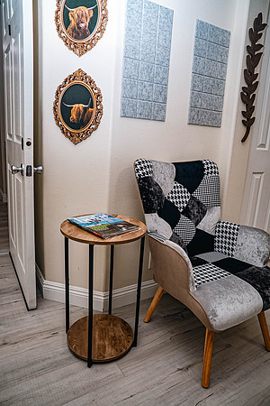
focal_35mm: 24
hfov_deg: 53.1
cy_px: 203
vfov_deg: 73.7
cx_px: 135
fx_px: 270
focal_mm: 24
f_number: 5.6
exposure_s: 1/100
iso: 640
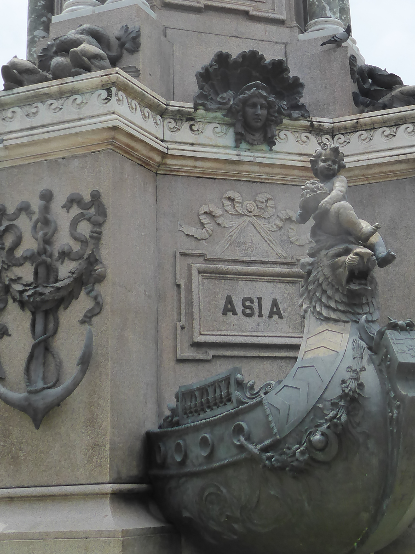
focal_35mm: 68
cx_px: 263
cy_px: 173
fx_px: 1087
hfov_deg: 21.6
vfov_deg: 28.3
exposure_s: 1/640
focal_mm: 6.3
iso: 160
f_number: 4.5
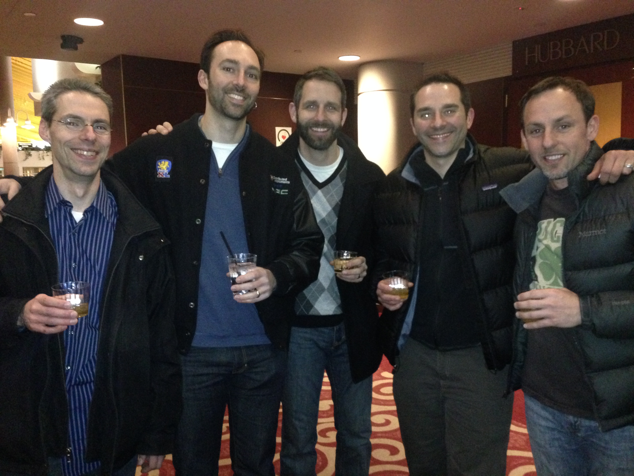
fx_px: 604
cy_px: 238
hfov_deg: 55.4
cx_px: 317
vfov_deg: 42.9
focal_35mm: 33
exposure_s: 1/16
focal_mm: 4.12
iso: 640
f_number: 2.4
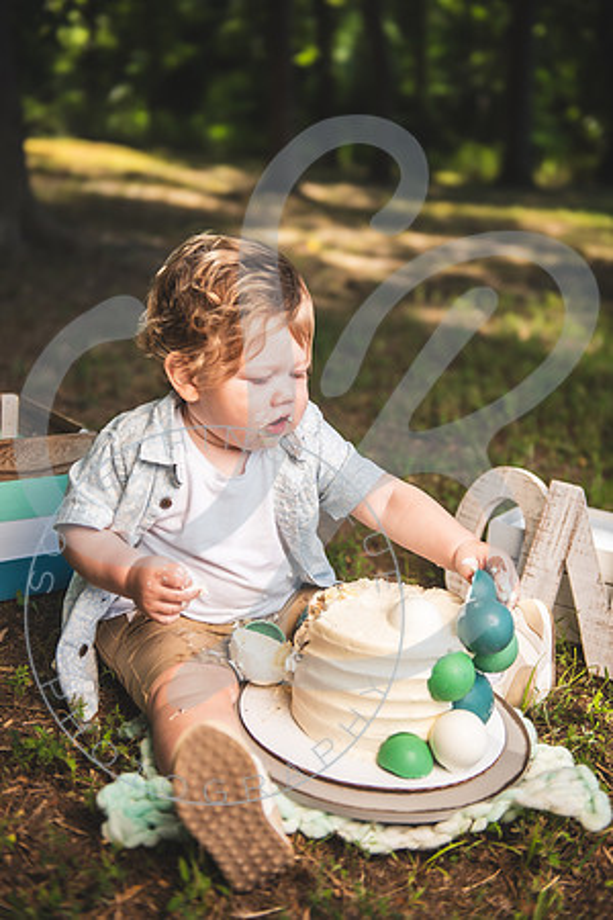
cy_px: 460
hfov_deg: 29.9
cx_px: 306
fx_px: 1149
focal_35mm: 45
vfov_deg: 43.6
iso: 100
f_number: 2.8
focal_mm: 45
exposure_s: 1/800
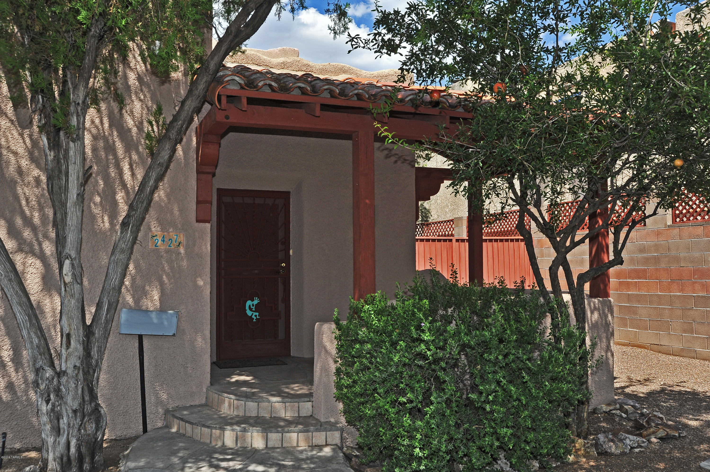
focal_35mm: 32
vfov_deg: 41.1
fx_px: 631
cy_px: 236
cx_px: 355
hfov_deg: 58.7
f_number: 14
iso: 320
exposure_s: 1/320
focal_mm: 32
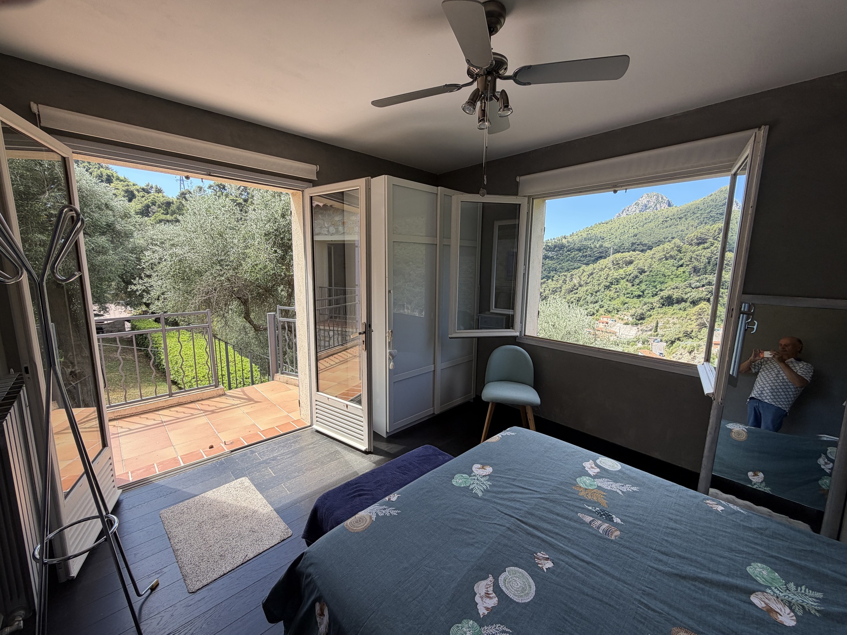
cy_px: 318
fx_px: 343
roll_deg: -0.9
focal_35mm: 14
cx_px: 424
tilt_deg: -9.2
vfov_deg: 85.7
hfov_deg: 102.1
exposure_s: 1/296
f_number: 2.2
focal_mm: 2.22
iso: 50
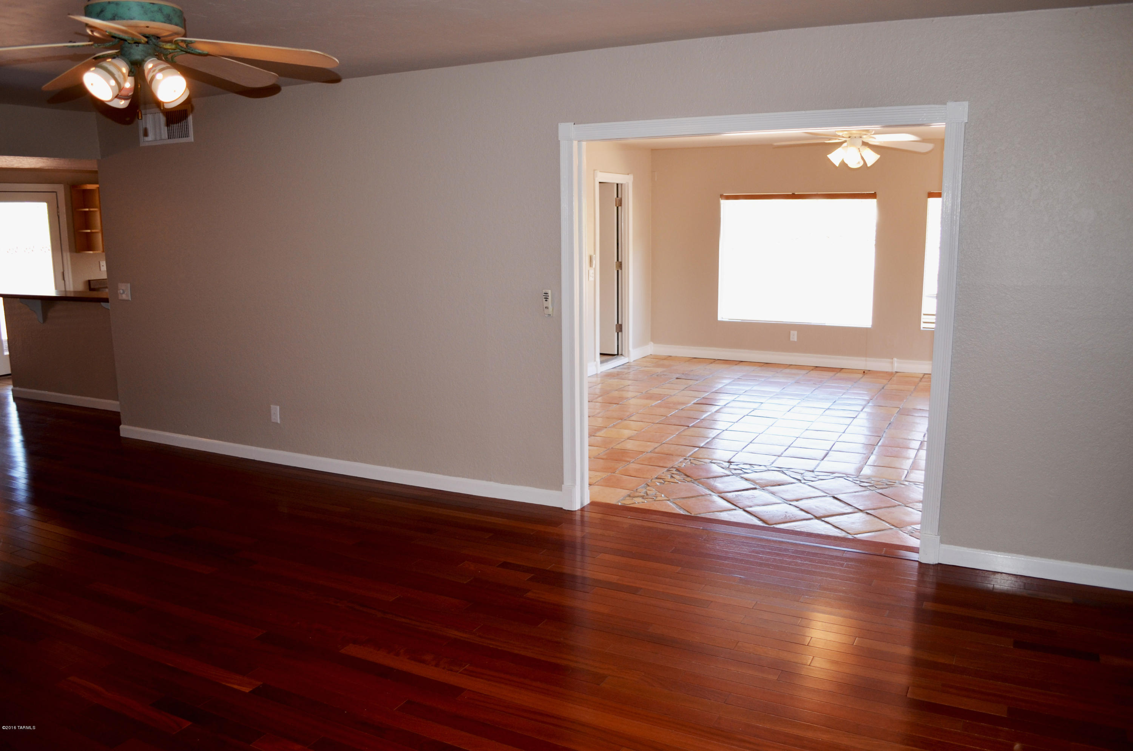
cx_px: 566
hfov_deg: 67.5
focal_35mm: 27
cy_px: 376
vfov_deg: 47.7
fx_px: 848
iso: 250
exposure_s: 1/125
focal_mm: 18
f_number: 3.5
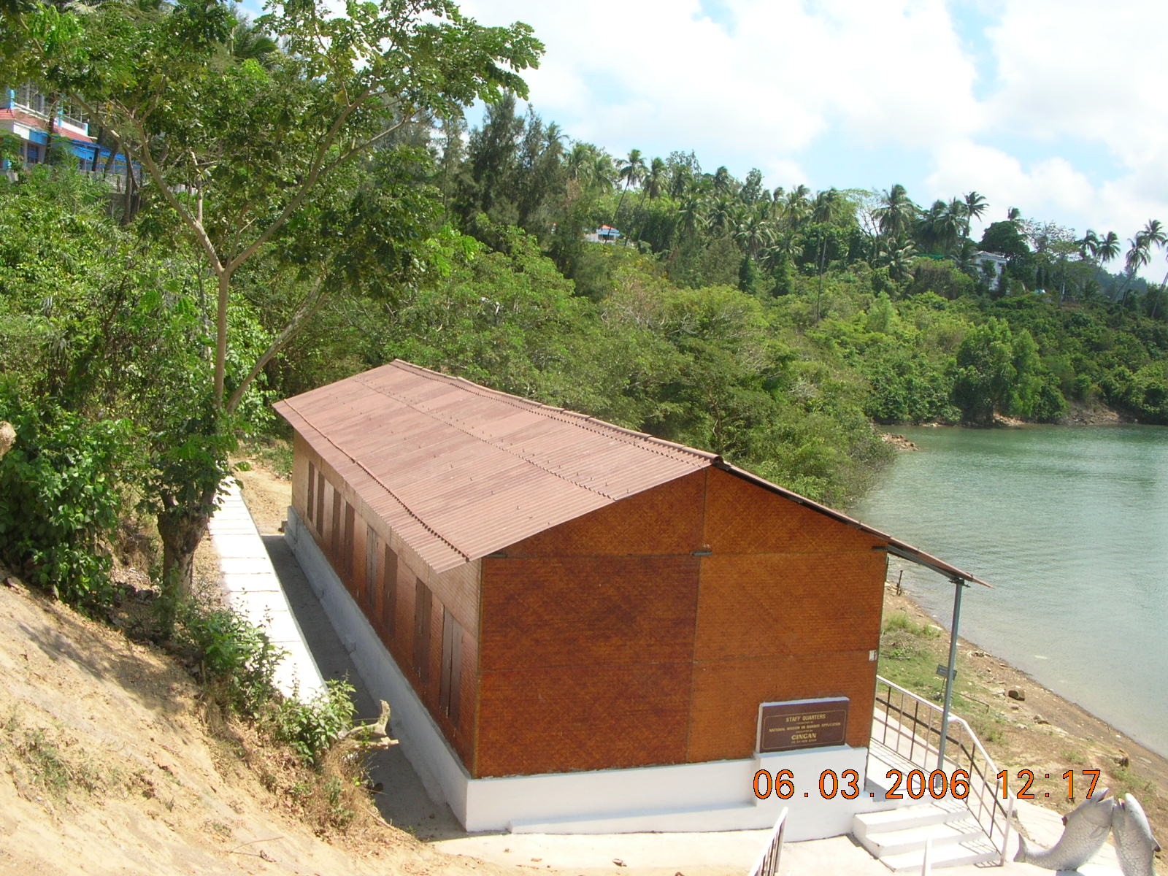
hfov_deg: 52.6
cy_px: 438
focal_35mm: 35
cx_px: 584
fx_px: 1181
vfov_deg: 40.7
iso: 50
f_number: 5.6
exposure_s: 1/185
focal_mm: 5.8
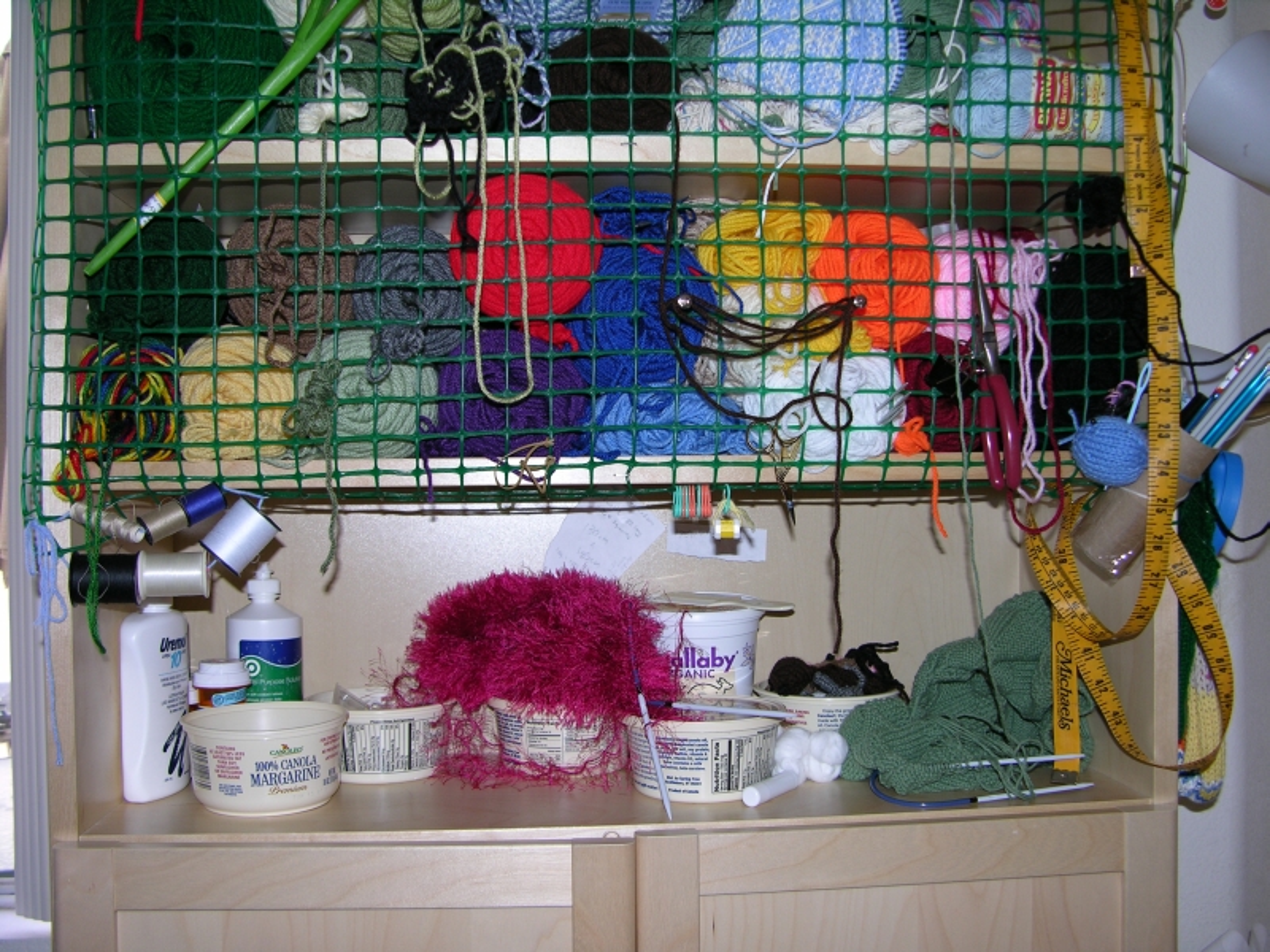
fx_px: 1284
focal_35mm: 35
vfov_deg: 40.7
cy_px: 476
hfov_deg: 52.6
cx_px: 635
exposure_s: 1/60.1
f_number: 2.8
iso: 50
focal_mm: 8.9
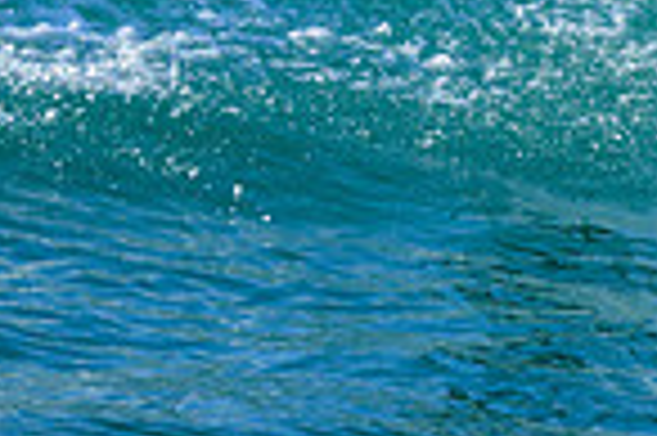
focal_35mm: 4208
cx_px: 722
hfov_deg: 0.5
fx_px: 76709
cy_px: -611
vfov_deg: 0.3
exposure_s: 1/2000
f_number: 6.3
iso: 500
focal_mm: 800
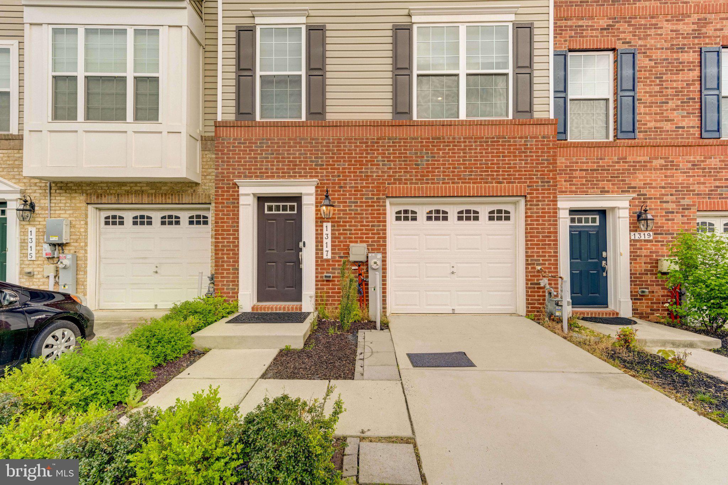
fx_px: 324
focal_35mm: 16
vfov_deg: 73.7
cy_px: 242
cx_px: 364
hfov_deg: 96.7
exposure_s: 1/200
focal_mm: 16
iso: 800
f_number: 8
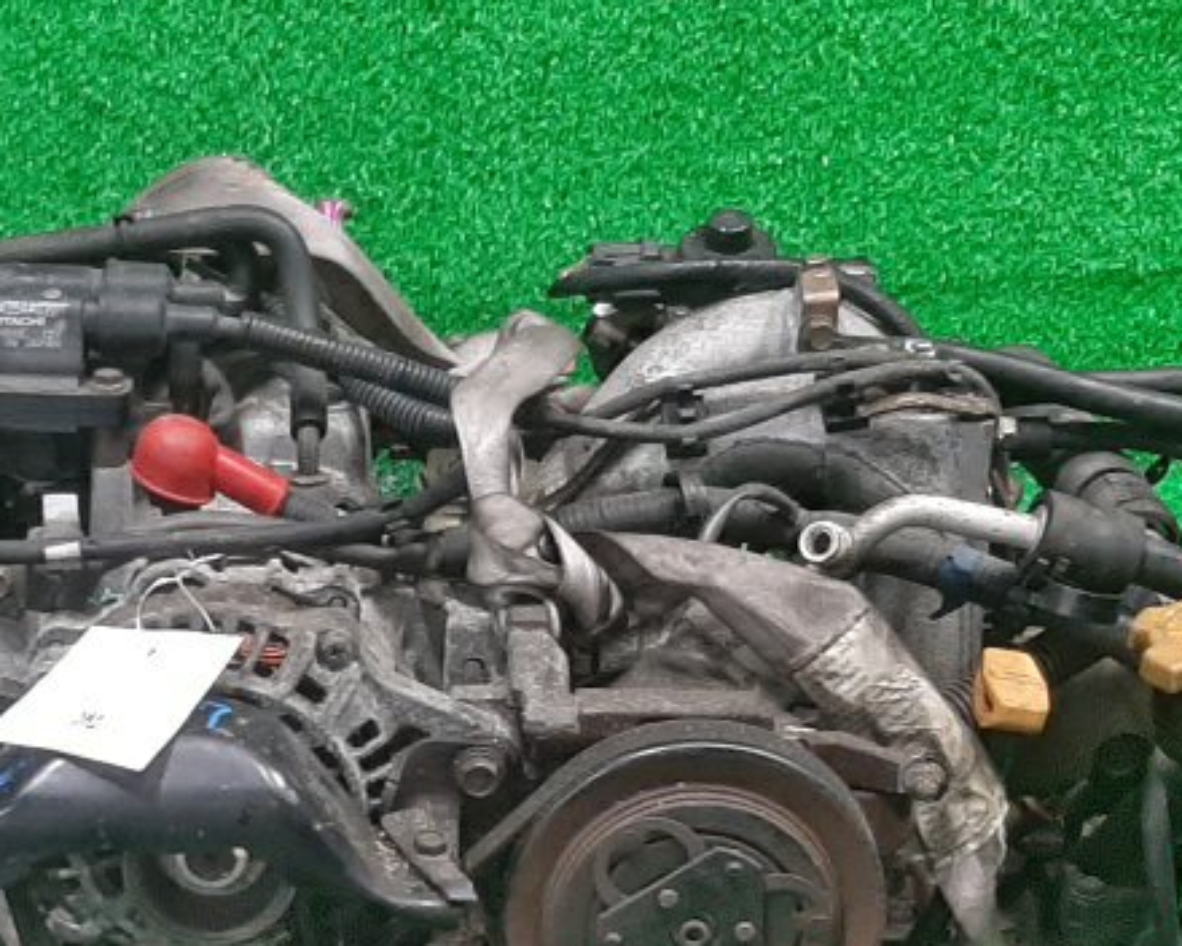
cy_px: 1005
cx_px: 253
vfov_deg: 17.9
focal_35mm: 83
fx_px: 2904
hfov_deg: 22.7
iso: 150
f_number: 1.7
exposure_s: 1/50
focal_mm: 3.93
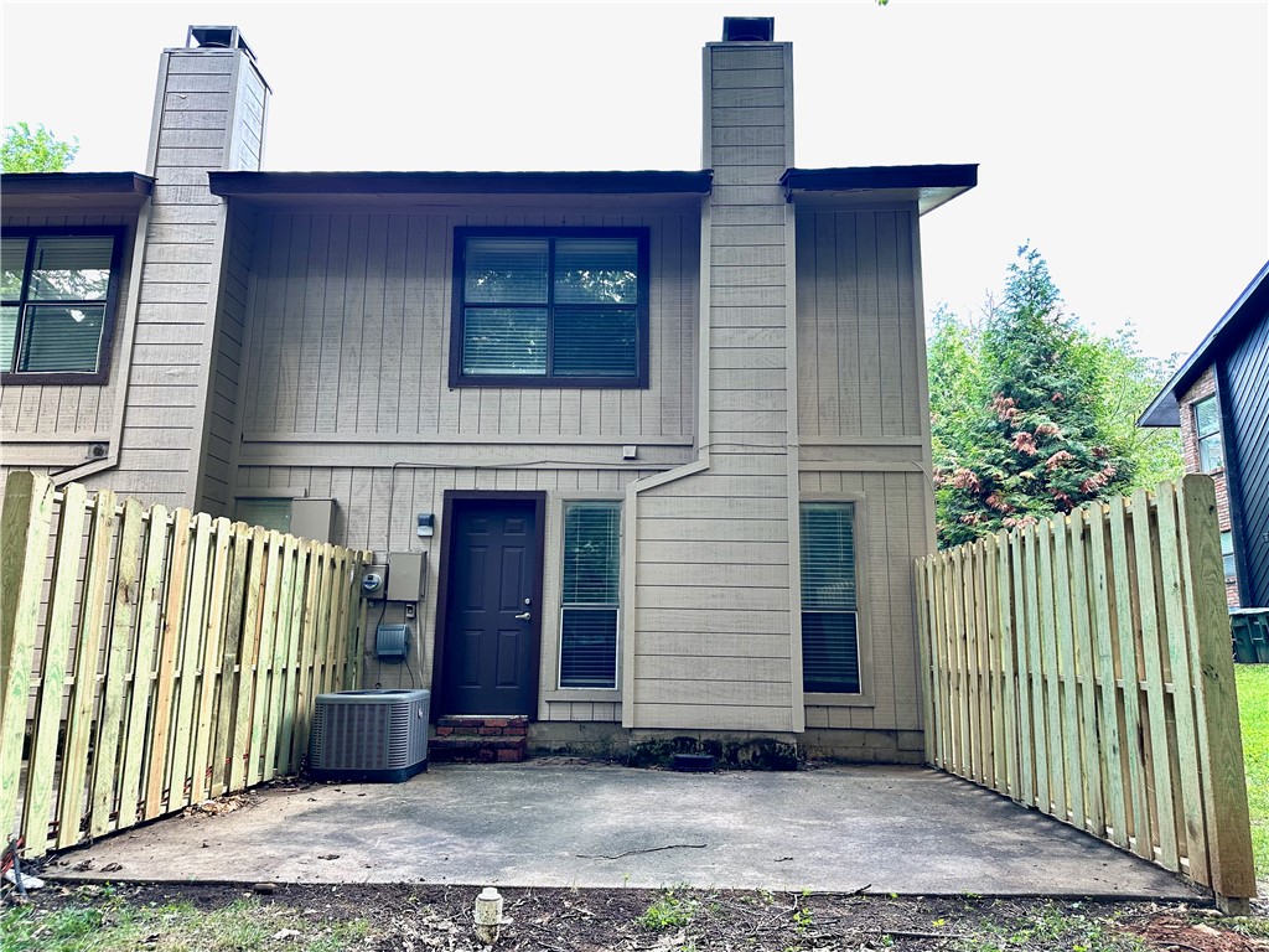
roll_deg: -1.1
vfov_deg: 56.8
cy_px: 476
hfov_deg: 71.6
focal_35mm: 24
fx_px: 880
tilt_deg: +10.6
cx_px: 634
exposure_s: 1/128
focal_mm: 6.86
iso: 100
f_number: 1.78
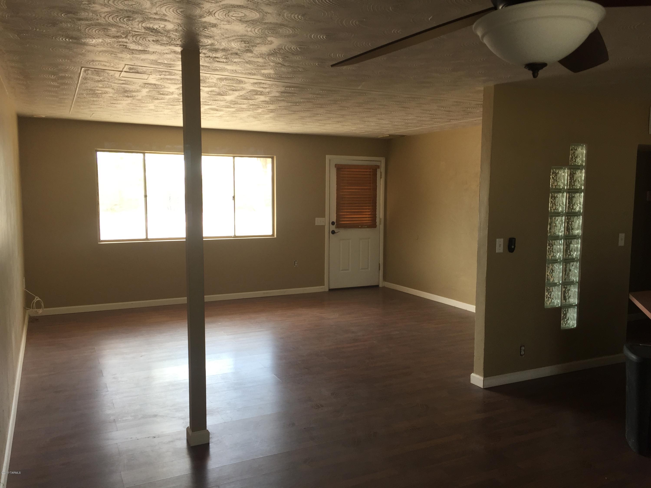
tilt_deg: -5.6
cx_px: 326
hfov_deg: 61.7
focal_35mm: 29
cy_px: 244
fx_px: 545
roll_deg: -1.0
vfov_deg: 48.2
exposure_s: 1/60
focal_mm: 4.15
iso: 32
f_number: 2.2
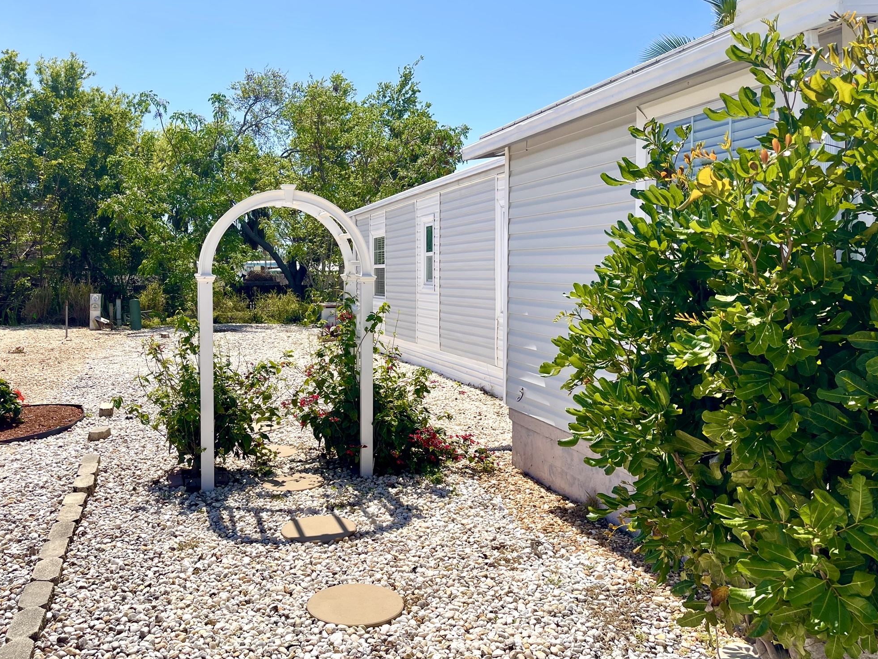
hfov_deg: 67.3
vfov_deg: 53.1
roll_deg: -1.9
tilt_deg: -4.3
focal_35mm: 26
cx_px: 429
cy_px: 332
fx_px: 660
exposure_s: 1/2597
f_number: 1.6
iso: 32
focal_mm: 5.1
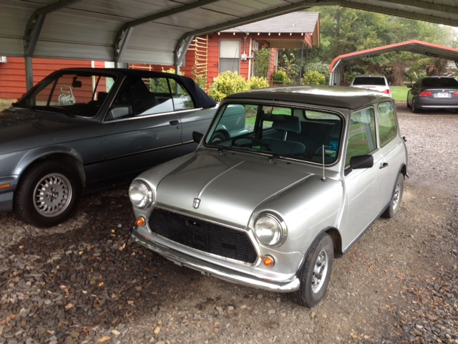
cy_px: 172
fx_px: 463
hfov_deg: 52.6
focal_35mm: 35
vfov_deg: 40.7
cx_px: 229
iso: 80
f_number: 2.4
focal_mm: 4.28
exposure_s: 1/40
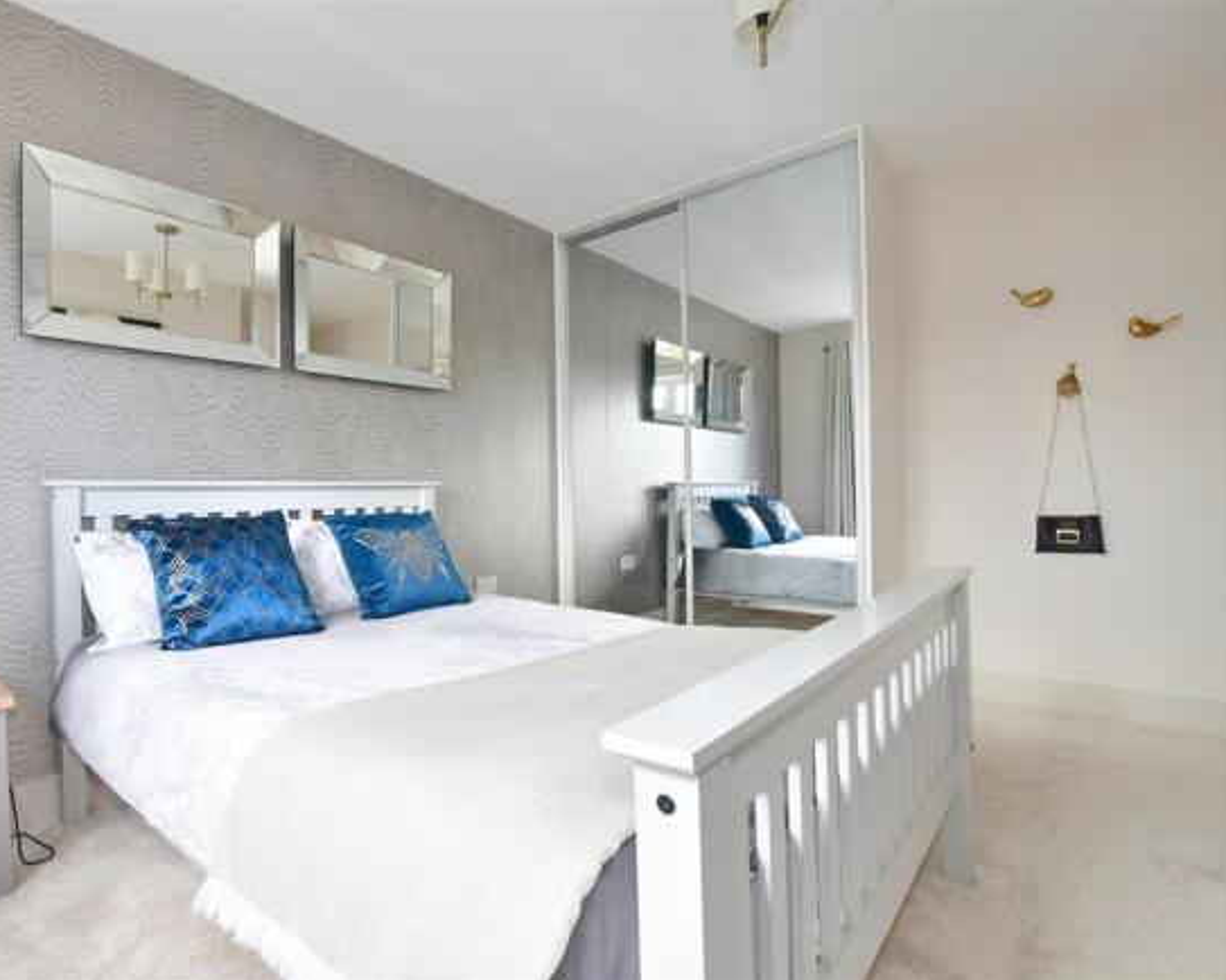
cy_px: 491
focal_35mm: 17
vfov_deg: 76.9
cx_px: 497
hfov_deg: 88.6
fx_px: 617
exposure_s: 1/10
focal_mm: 10
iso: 400
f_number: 7.1
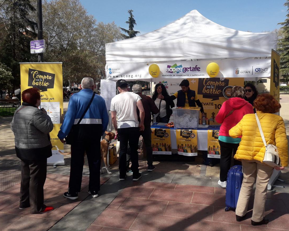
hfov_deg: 58.7
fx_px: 257
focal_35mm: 30
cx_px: 153
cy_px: 114
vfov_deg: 48.5
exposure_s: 1/1733
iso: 40
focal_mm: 3.7
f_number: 1.9
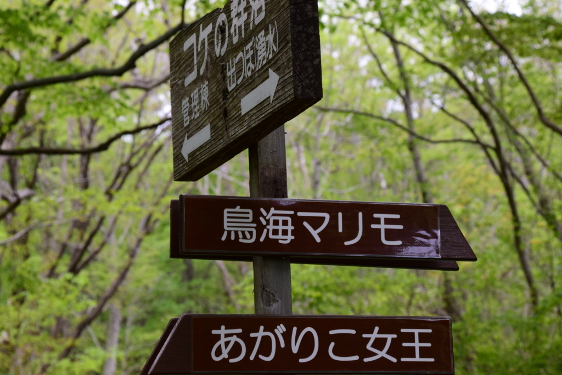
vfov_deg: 13.0
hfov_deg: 19.5
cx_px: 281
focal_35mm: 105
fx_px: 1639
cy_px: 188
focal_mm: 70
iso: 800
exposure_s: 1/250
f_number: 9
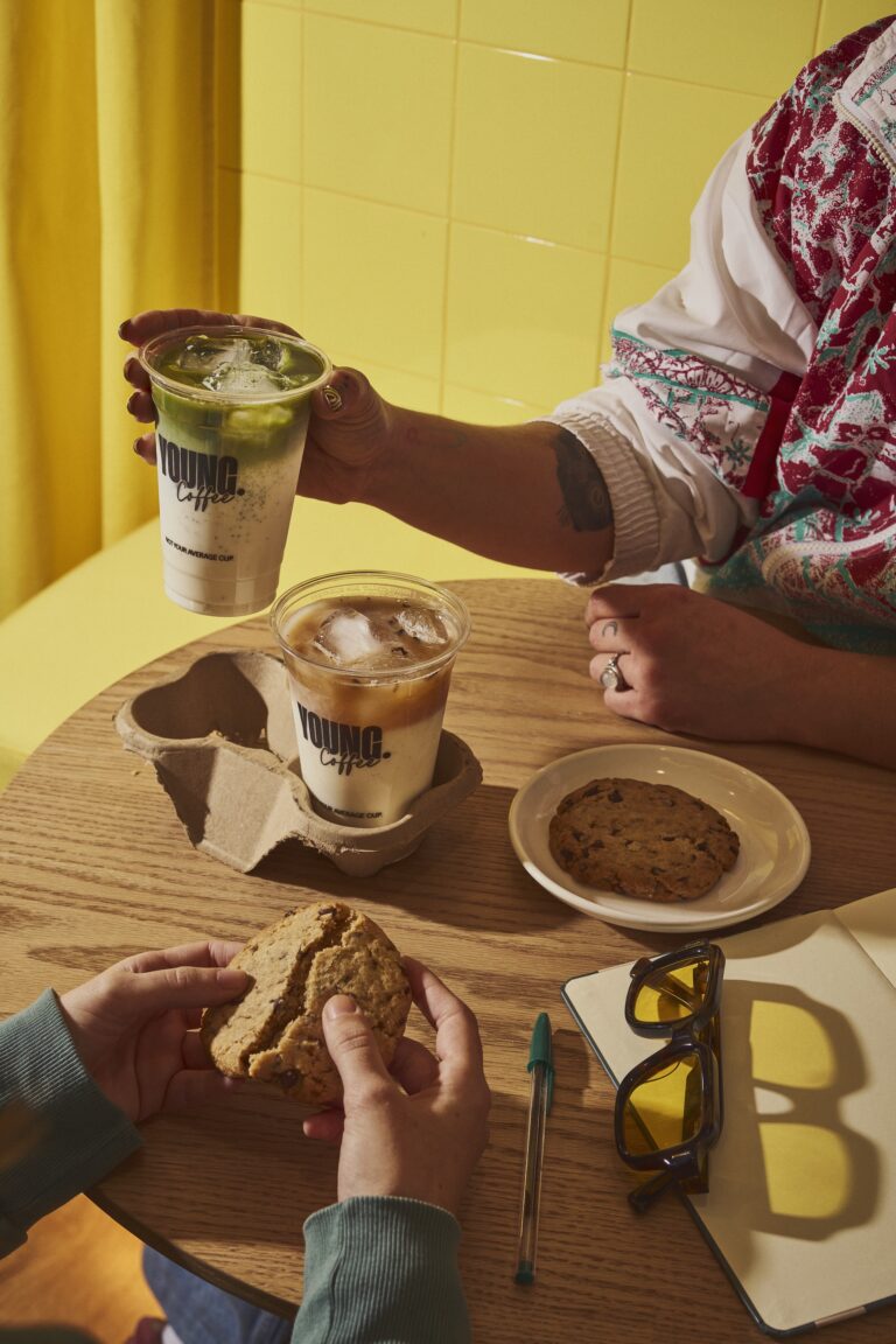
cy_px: 672
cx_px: 448
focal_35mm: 50
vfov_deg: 39.6
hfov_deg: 27.0
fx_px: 1867
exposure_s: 1/60
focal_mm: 50
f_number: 7.1
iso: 200
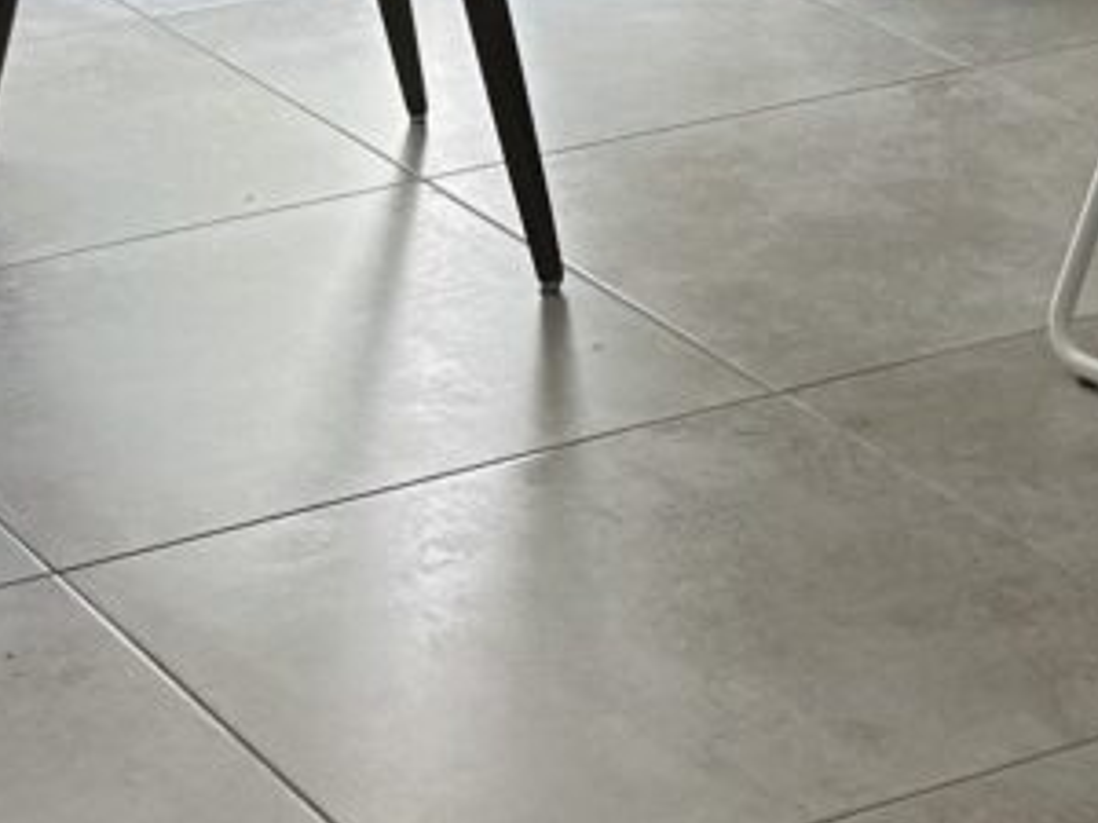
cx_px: 739
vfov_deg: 10.8
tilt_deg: -11.8
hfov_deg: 14.8
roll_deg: +0.7
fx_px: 4219
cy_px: -344
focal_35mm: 133
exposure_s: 1/121
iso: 64
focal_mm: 5.7
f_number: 1.5
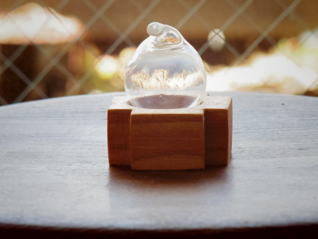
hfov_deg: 9.6
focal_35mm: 206
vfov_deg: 7.2
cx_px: 159
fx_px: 1892
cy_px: 120
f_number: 5
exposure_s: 1/200
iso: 5000
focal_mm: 44.7
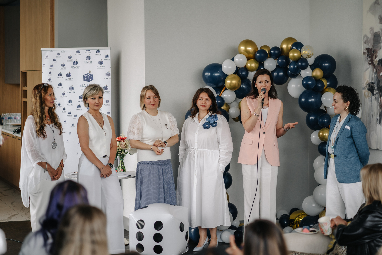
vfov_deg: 16.1
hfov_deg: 23.9
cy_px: 128
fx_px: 902
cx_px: 191
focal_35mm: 85
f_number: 2.2
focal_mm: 85
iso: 160
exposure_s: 1/250
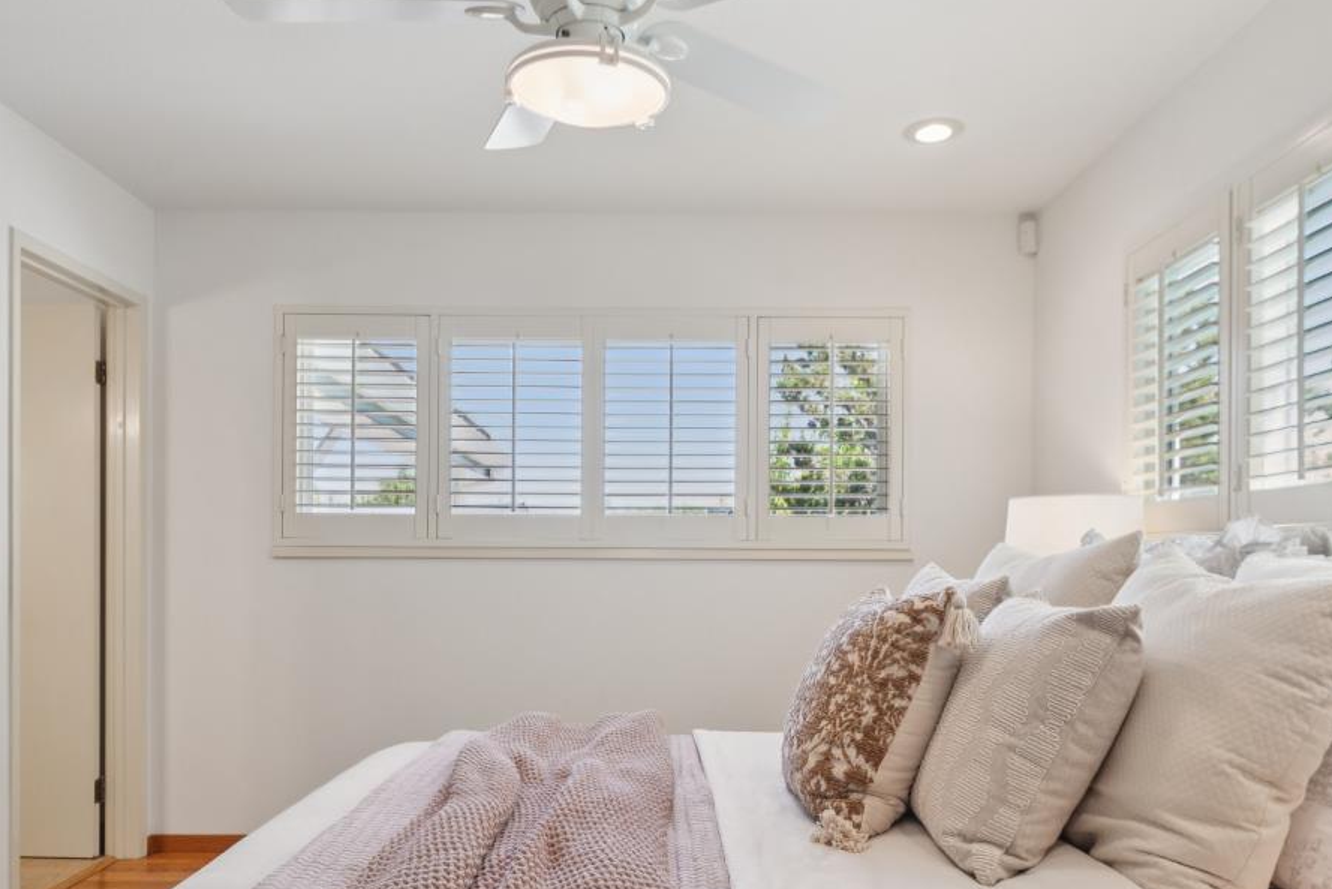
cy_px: 573
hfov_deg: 67.4
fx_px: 999
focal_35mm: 27
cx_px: 653
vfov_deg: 47.4
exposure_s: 1/25
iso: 400
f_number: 8
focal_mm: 16
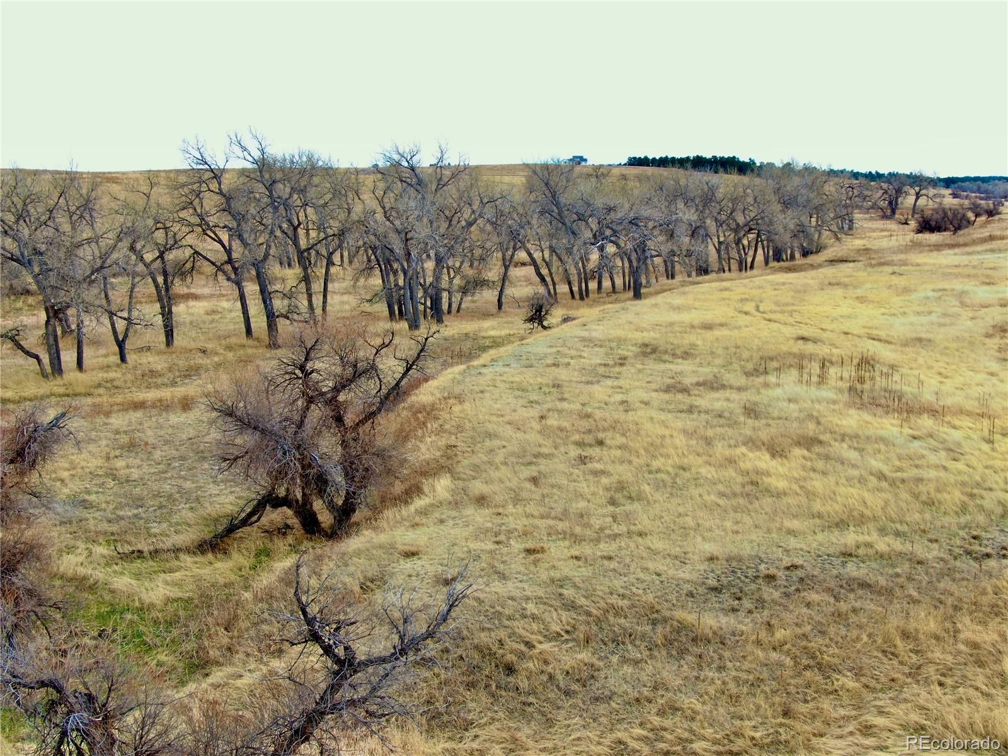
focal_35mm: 45
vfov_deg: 32.2
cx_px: 504
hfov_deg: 42.1
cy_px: 378
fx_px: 1310
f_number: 3.7
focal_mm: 7.88
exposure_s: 1/120
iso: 100
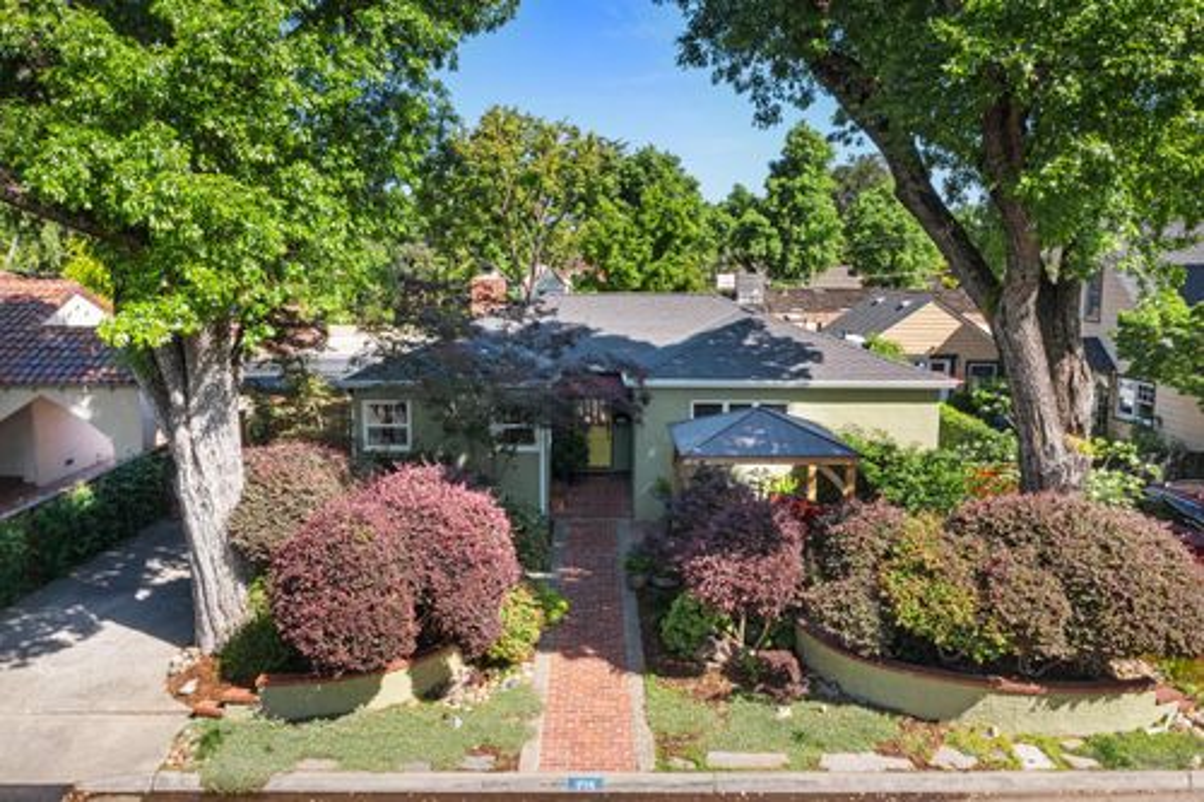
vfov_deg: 46.4
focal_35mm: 28
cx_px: 602
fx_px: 936
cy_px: 401
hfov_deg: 65.5
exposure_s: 1/320
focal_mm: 10.26
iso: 800
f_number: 9
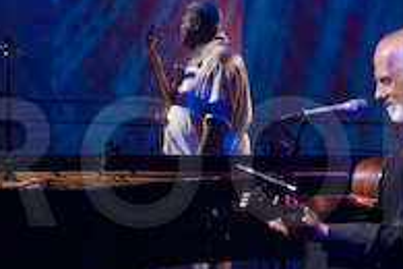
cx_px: 132
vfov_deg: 10.6
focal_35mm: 129
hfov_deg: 15.9
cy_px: 201
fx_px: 1444
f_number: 2.8
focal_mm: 42
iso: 800
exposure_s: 1/100
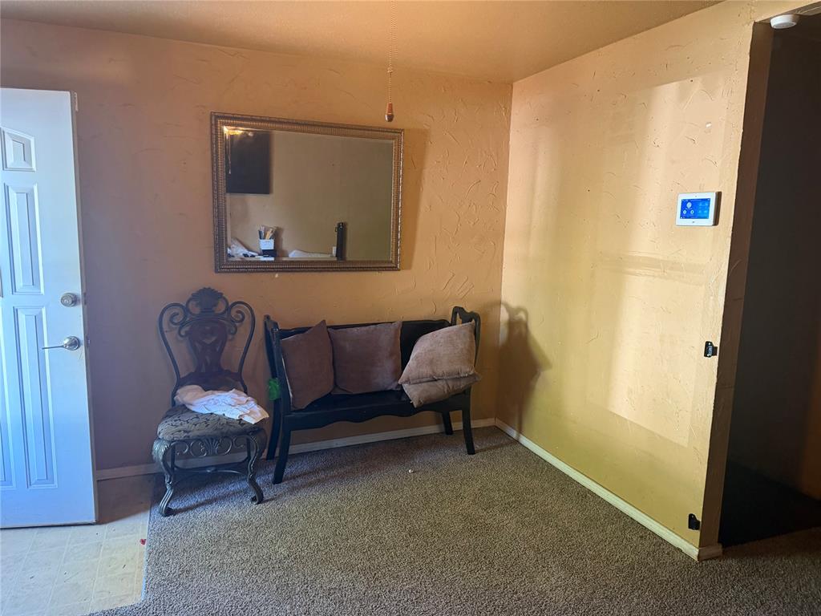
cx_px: 410
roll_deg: -1.9
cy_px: 308
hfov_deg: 71.6
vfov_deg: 56.8
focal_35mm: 24
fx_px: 569
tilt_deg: -5.6
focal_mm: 6.76
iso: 400
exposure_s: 1/60
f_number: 1.78
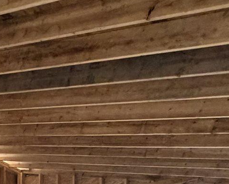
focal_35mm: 65
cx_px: -52
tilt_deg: -4.3
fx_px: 441
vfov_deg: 16.4
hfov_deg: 25.8
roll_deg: -0.5
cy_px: 390
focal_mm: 2.22
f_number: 2.2
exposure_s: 1/62
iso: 320
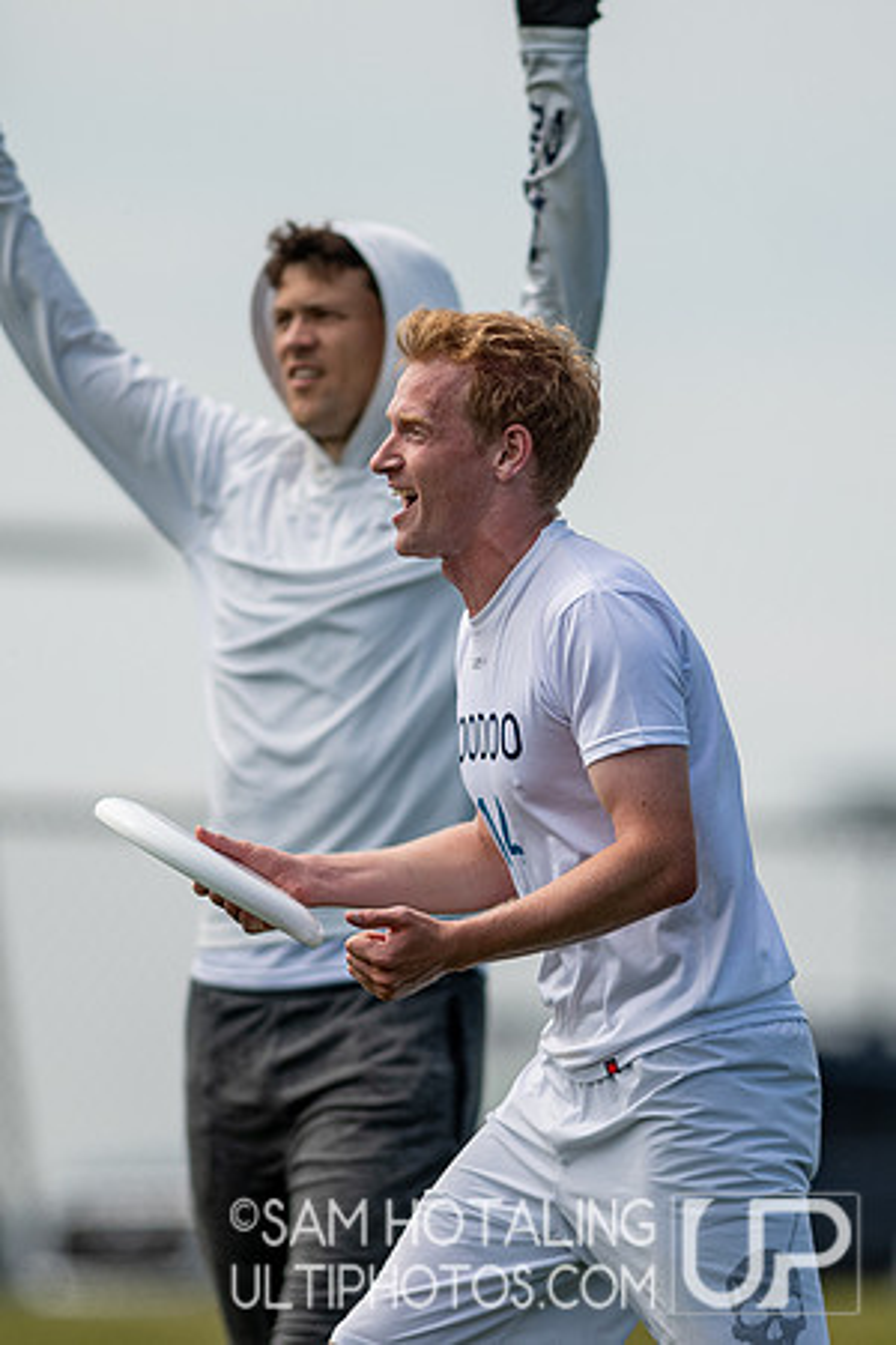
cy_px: 615
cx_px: 448
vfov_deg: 2.8
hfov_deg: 1.9
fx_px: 27428
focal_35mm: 735
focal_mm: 300
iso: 100
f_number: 2.8
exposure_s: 1/3200
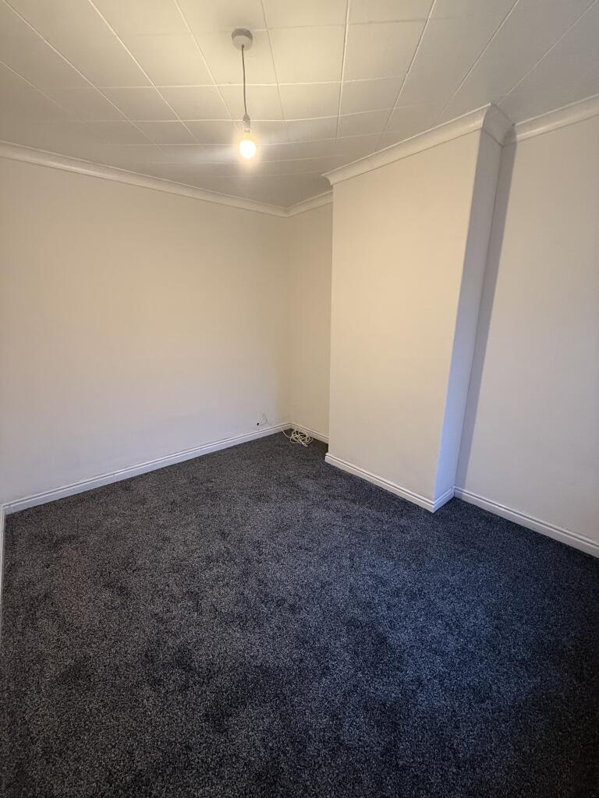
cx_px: 300
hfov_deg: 85.7
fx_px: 323
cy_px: 399
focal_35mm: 14
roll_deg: +0.7
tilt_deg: -14.5
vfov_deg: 102.1
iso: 400
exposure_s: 1/50
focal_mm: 2.22
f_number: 2.2
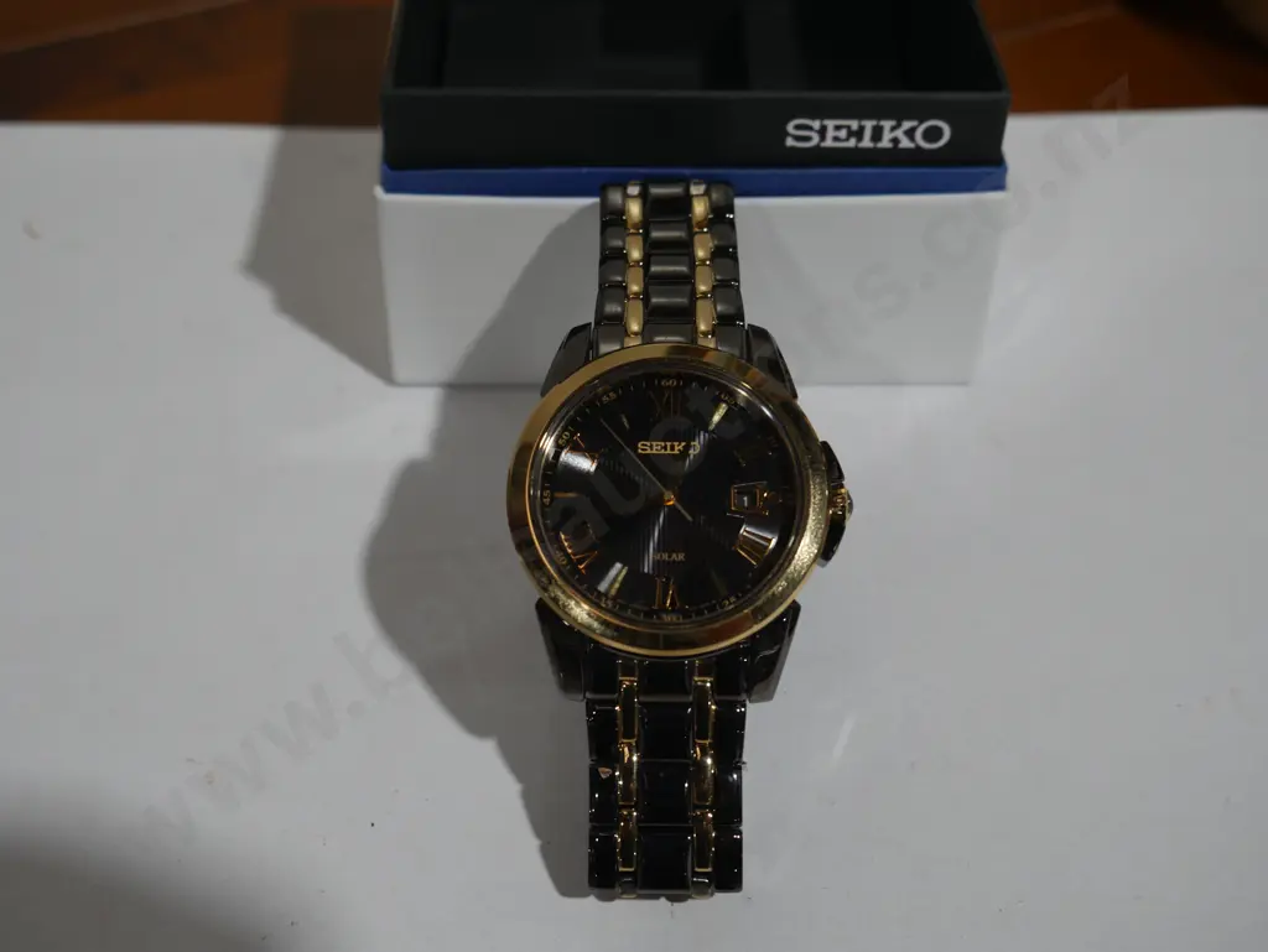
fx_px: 1686
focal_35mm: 46
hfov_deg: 41.2
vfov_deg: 31.5
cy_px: 476
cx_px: 634
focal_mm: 23
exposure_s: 1/60
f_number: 5.1
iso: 200
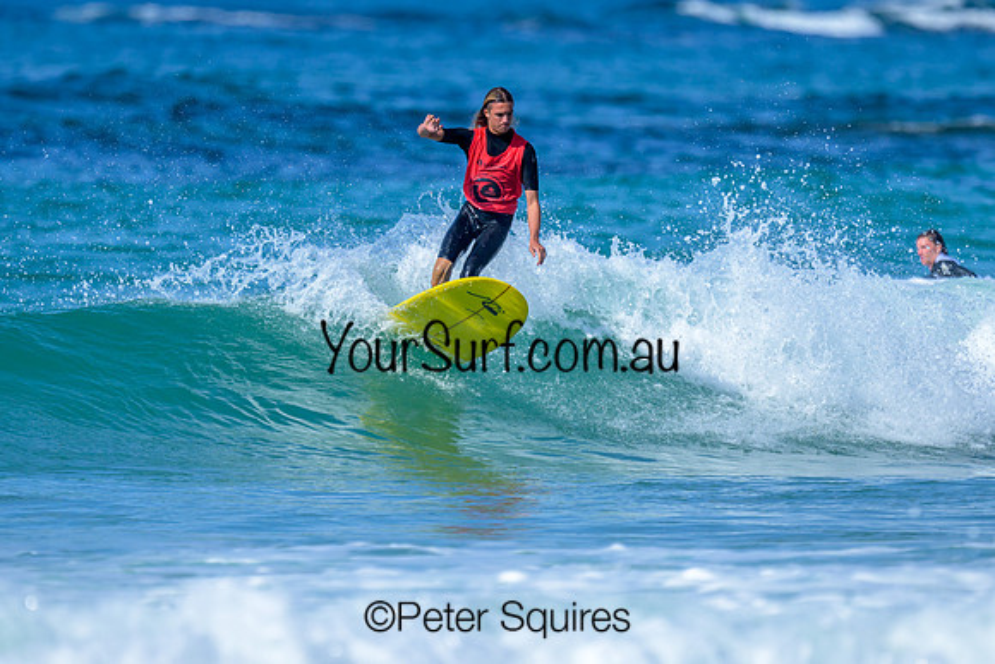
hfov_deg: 1.9
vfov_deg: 1.3
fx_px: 30408
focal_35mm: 1100
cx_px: 512
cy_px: 347
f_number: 6.3
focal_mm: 800
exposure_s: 1/2000
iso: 250
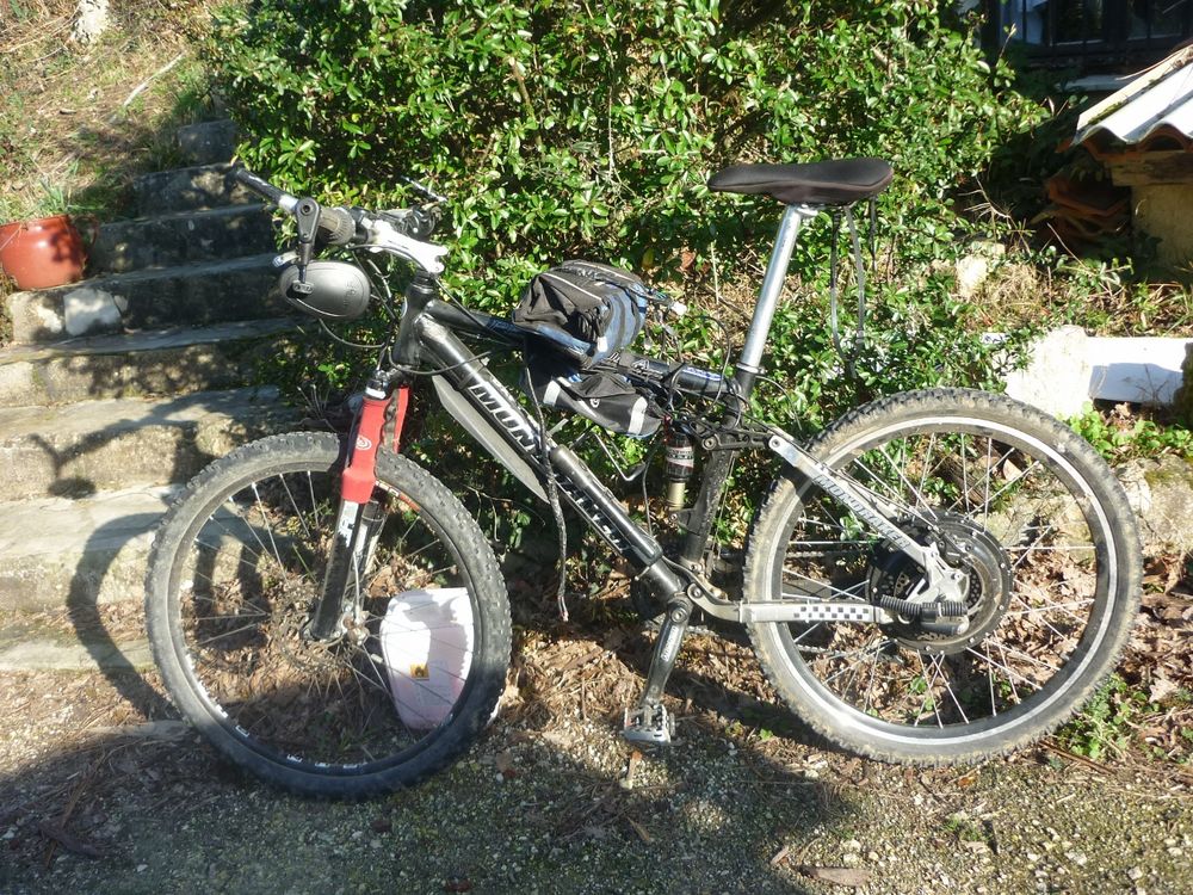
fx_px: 1137
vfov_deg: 42.9
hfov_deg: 55.4
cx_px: 596
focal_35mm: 33
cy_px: 448
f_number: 2.8
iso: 80
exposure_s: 1/320
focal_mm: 5.5
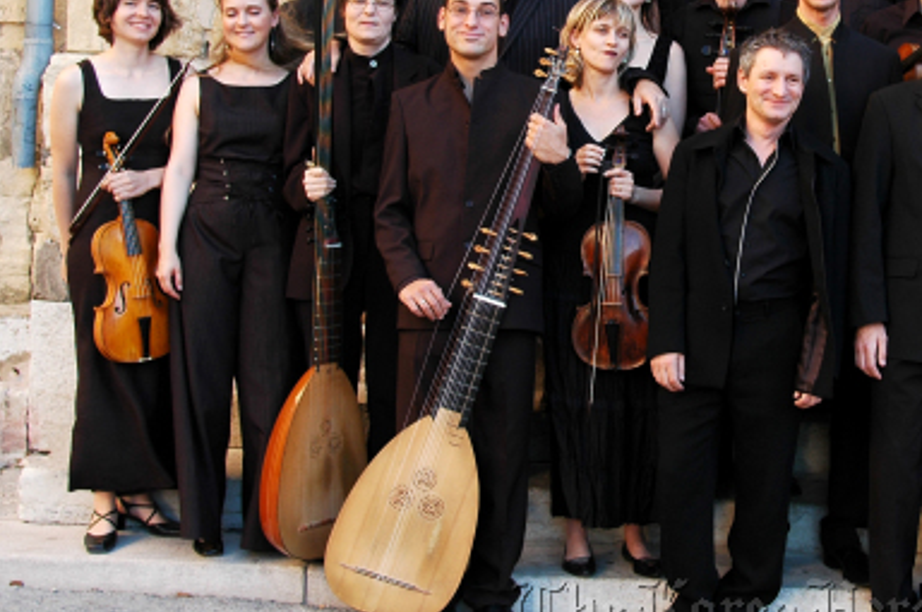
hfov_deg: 29.8
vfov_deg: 20.4
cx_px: 752
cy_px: 158
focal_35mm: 66
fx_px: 1688
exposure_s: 1/80
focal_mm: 26
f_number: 4
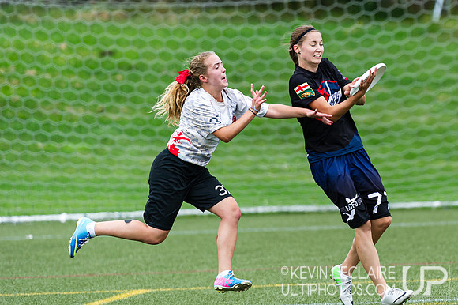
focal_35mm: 710
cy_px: 97
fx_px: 9025
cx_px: 406
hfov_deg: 2.9
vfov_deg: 1.9
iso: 500
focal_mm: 400
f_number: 4
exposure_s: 1/1250
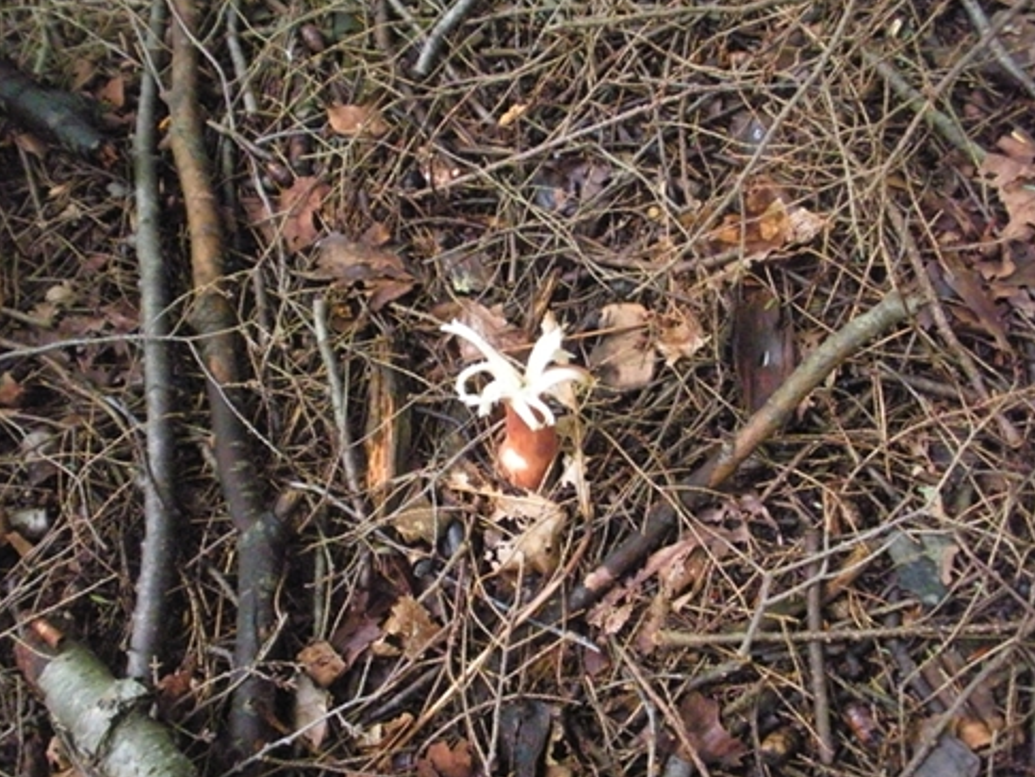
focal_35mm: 37
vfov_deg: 38.7
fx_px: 1107
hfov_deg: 50.1
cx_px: 513
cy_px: 393
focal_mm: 6.3
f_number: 3.5
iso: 1600
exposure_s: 1/97.6
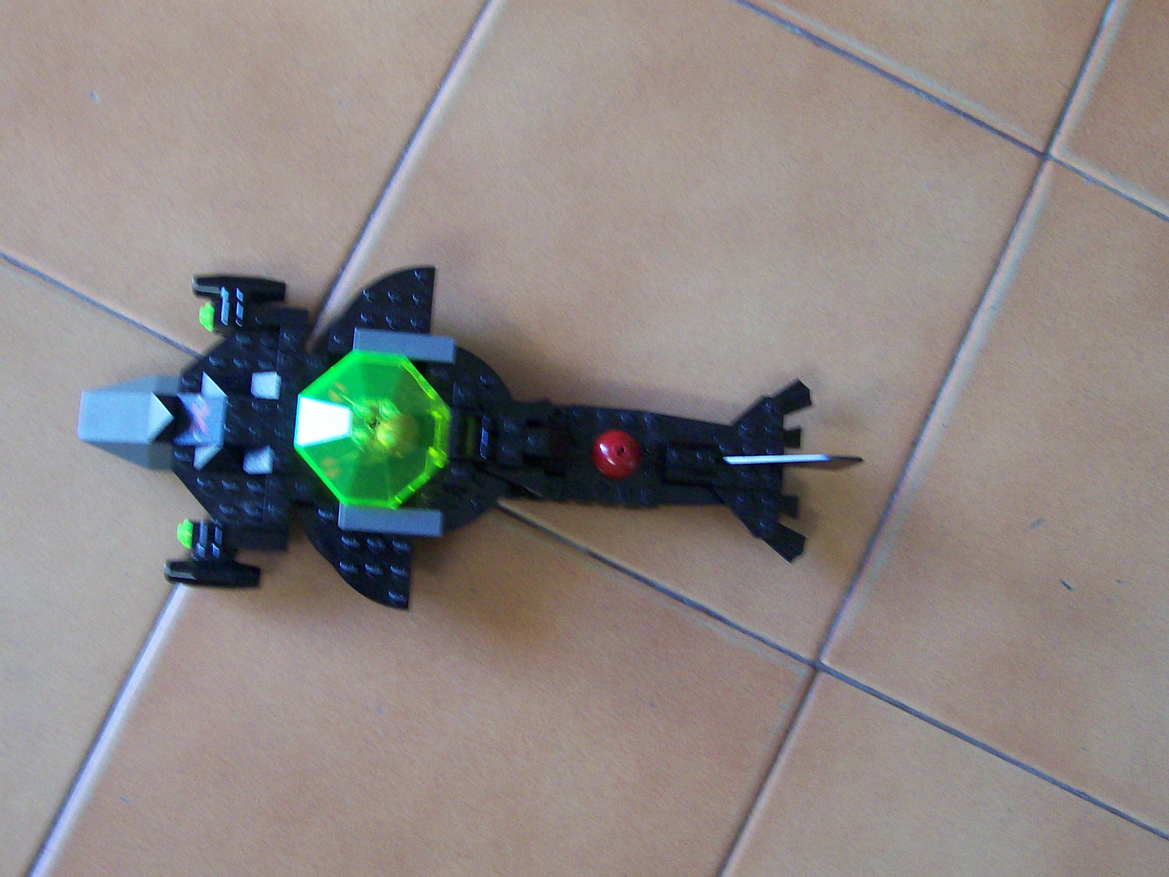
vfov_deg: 32.2
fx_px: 1520
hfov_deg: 42.0
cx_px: 523
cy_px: 429
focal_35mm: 45
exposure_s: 1/22.9
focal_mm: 6
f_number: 2.7
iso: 160
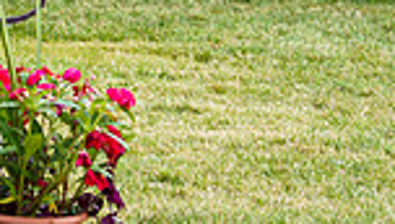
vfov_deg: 3.2
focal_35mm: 375
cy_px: -277
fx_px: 3933
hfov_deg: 5.6
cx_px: -330
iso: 250
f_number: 4
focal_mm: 94
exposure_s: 1/500
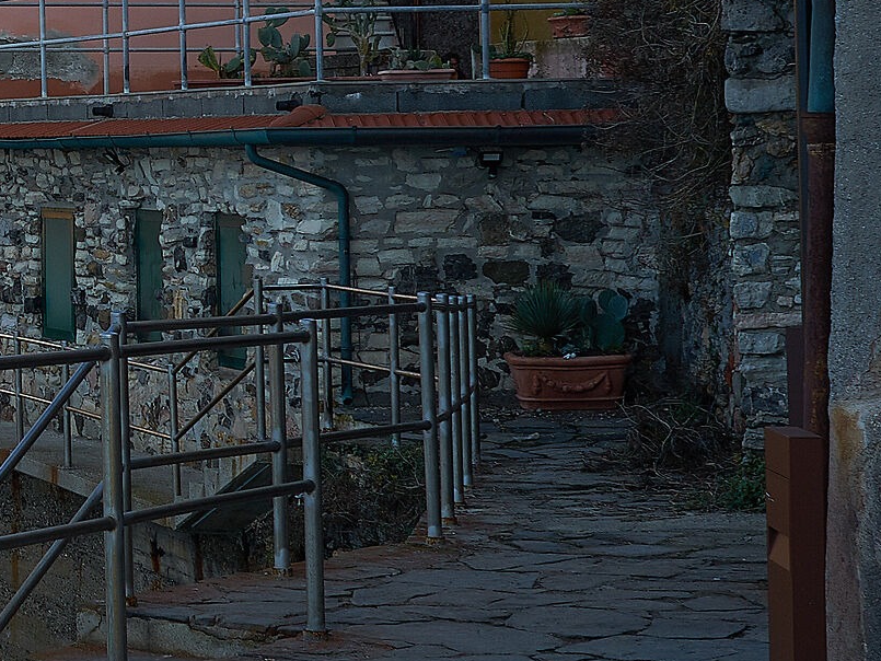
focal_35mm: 103
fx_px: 2622
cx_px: -392
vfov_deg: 14.2
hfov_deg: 17.4
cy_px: 32
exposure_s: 1/200
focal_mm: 24
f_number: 8
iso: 100
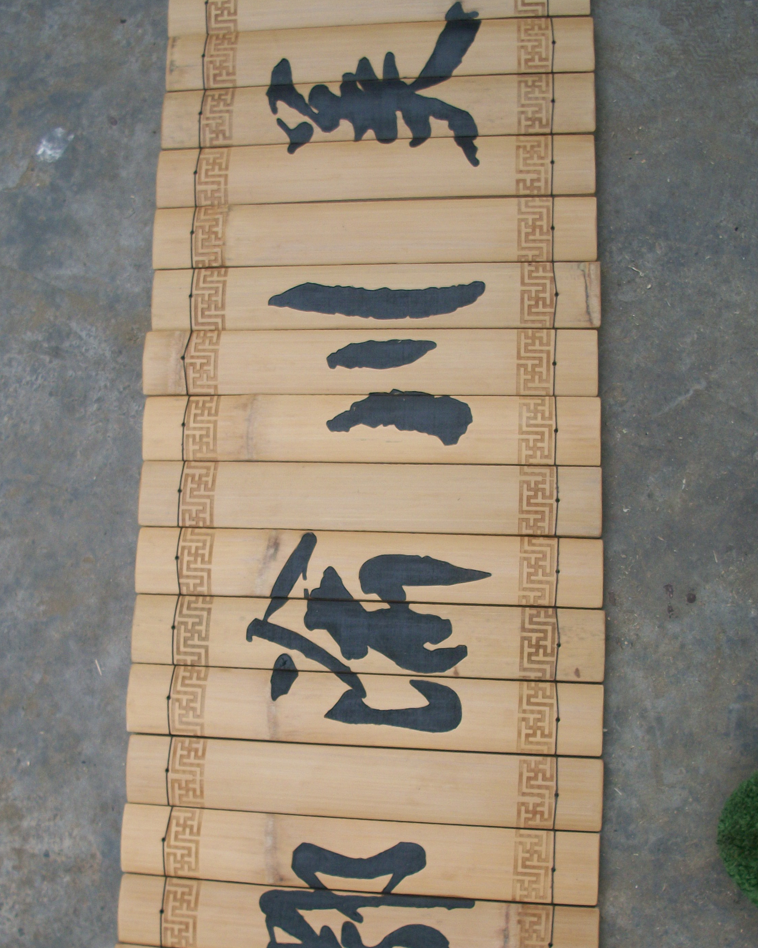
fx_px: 1262
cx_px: 361
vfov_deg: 40.9
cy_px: 589
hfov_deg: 33.4
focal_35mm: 45
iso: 80
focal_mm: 6.3
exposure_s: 1/40
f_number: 3.1
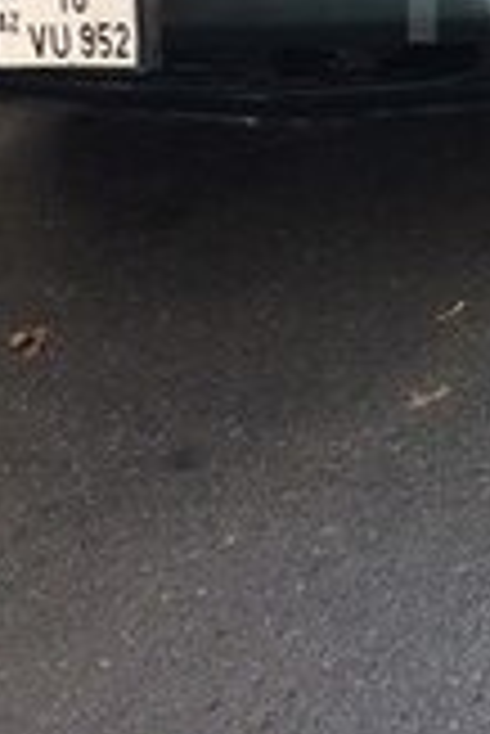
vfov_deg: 16.4
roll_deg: +9.7
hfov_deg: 10.7
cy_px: -25
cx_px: 832
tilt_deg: -19.8
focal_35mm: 122
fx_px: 2485
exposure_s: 1/111
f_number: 2.2
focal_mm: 4.15
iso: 32
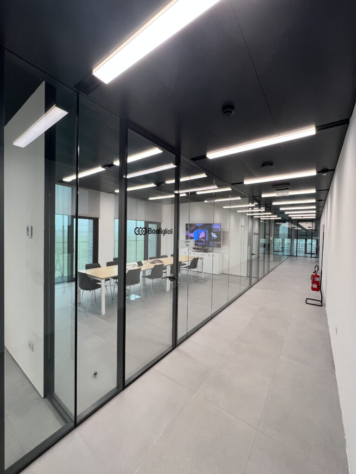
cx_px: 178
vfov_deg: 106.2
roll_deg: -1.0
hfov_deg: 89.9
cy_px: 237
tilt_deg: -1.4
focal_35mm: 13
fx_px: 178
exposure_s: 1/100
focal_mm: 1.57
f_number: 1.8
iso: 80
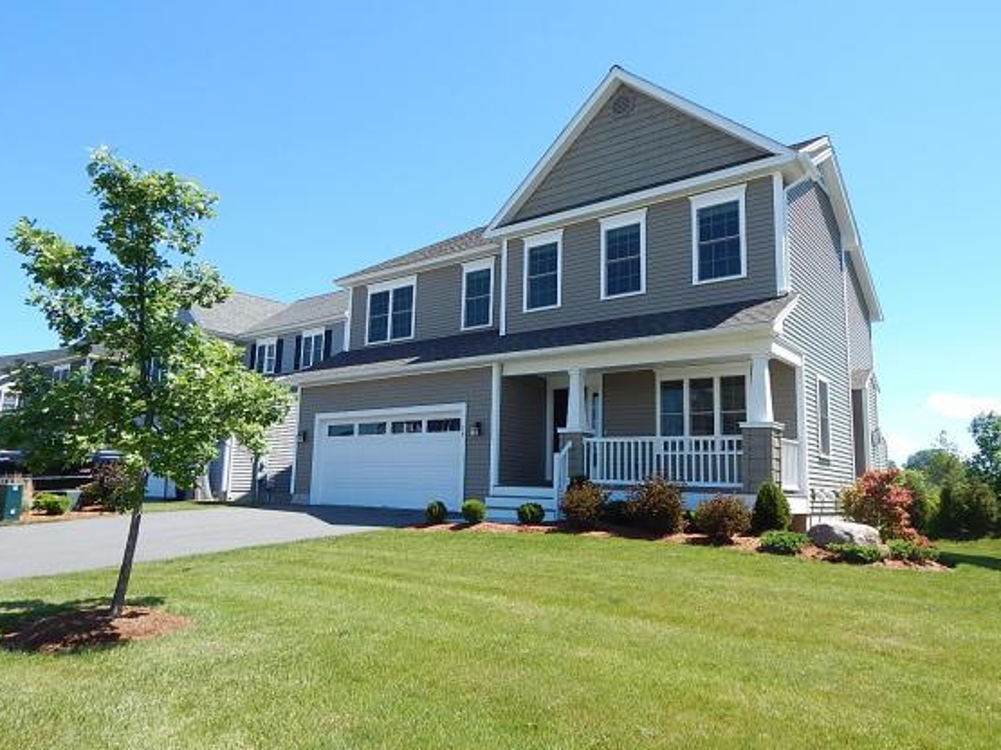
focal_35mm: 23
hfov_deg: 73.9
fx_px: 665
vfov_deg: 58.9
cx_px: 498
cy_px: 378
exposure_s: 1/1000
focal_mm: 4
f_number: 3
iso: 125
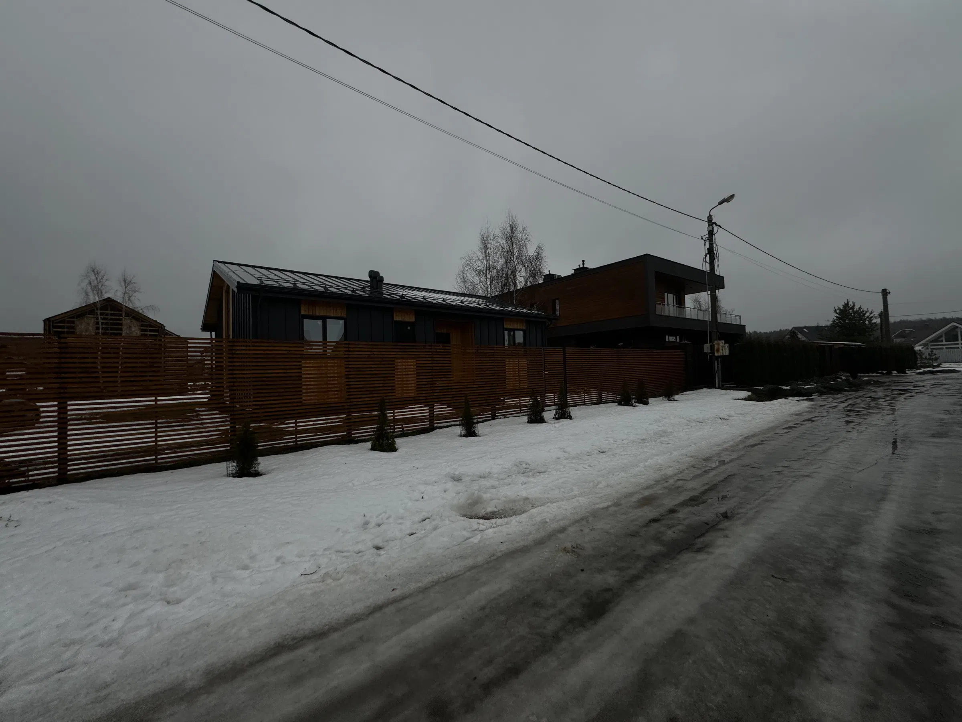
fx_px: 389
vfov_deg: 85.7
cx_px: 481
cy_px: 361
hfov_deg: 102.1
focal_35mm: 14
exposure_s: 1/556
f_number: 2.2
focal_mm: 2.22
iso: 40
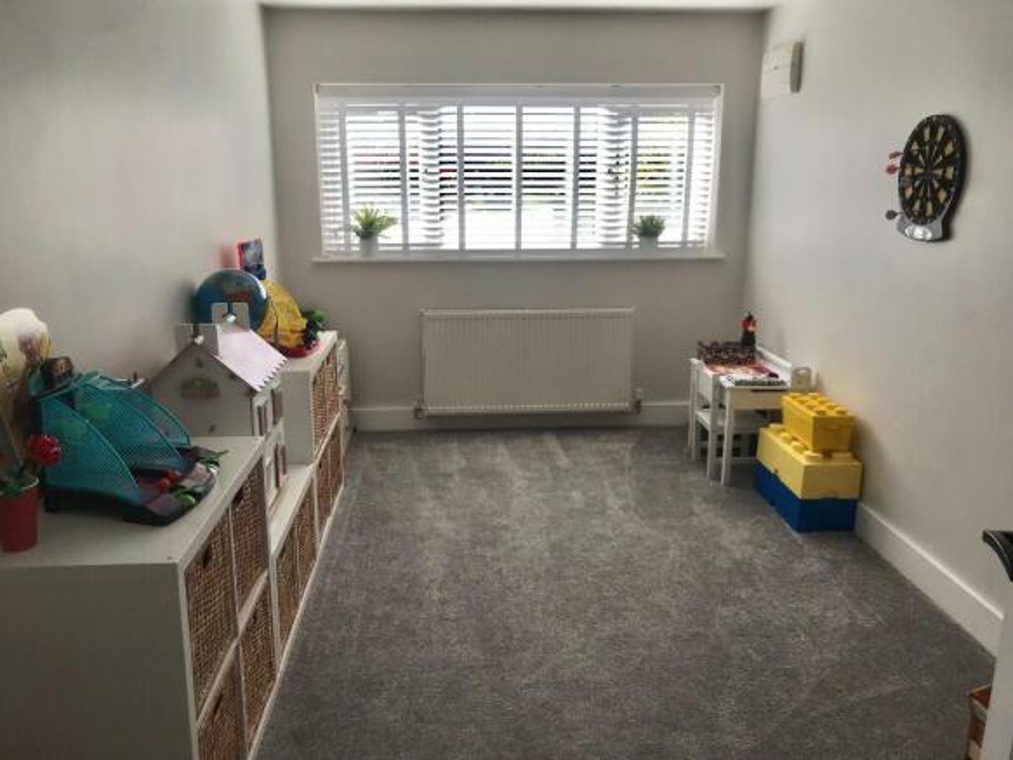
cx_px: 506
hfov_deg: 63.5
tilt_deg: -12.6
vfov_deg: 49.7
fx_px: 819
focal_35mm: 28
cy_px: 380
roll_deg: -0.2
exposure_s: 1/535
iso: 20
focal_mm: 3.99
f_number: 1.8
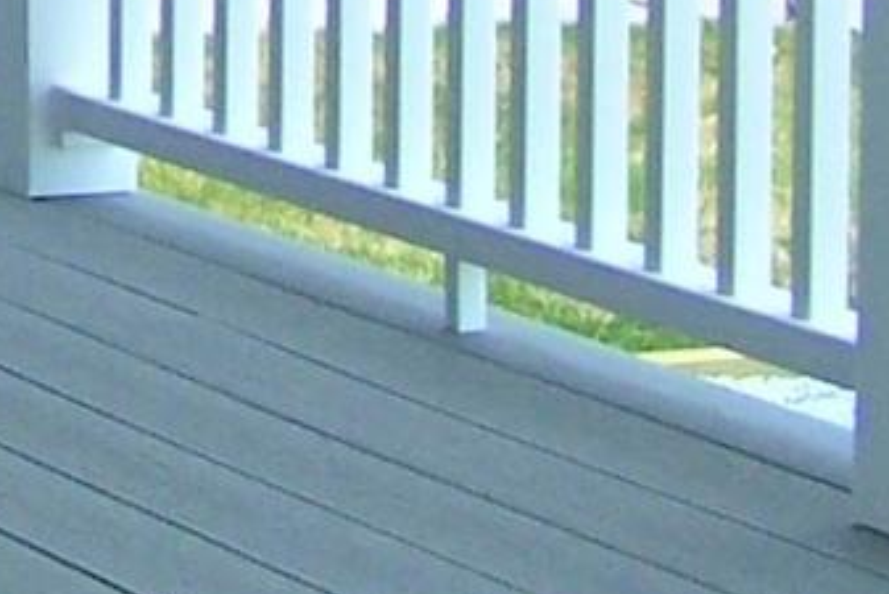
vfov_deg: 5.5
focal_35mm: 240
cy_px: -804
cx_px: -646
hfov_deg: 8.3
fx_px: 5929
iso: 80
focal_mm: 6.3
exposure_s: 1/500
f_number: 2.8
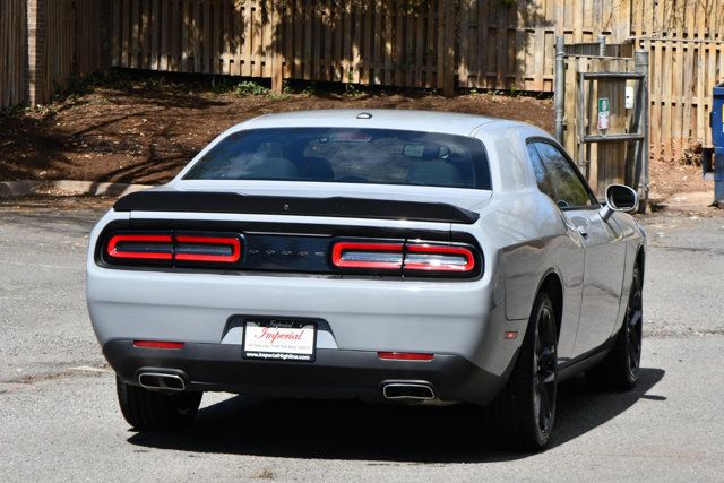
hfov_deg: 15.2
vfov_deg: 10.2
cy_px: 242
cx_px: 362
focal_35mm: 135
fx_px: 2715
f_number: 8
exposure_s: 1/250
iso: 100
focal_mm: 90
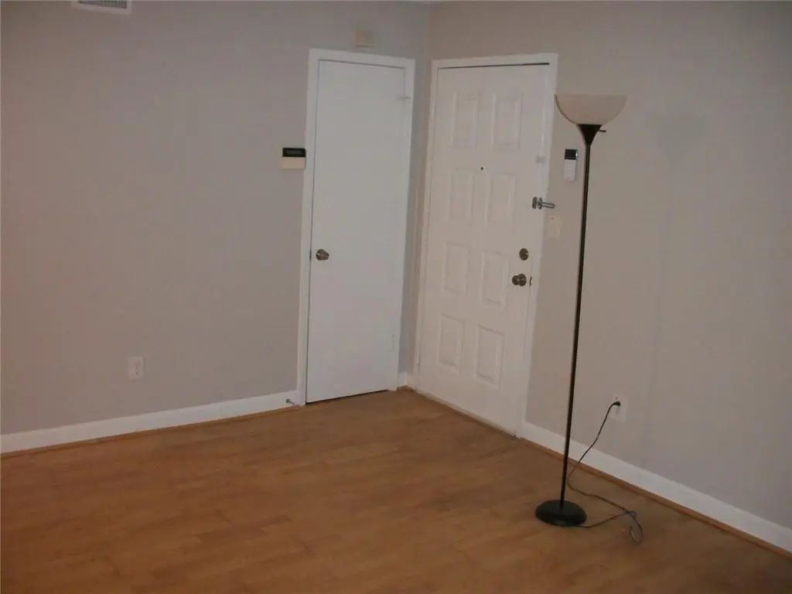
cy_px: 297
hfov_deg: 52.6
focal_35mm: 35
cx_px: 396
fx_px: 801
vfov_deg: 40.7
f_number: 3.1
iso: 160
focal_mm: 6.3
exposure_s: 1/40
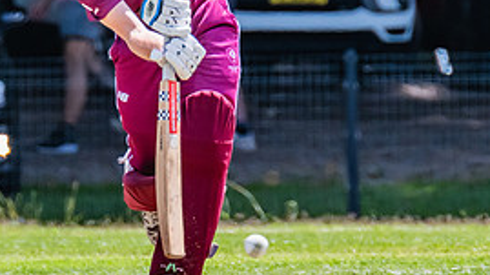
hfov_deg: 1.0
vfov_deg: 0.6
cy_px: 77
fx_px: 26986
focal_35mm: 2078
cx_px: 83
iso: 800
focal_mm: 600
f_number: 9
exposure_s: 1/1250
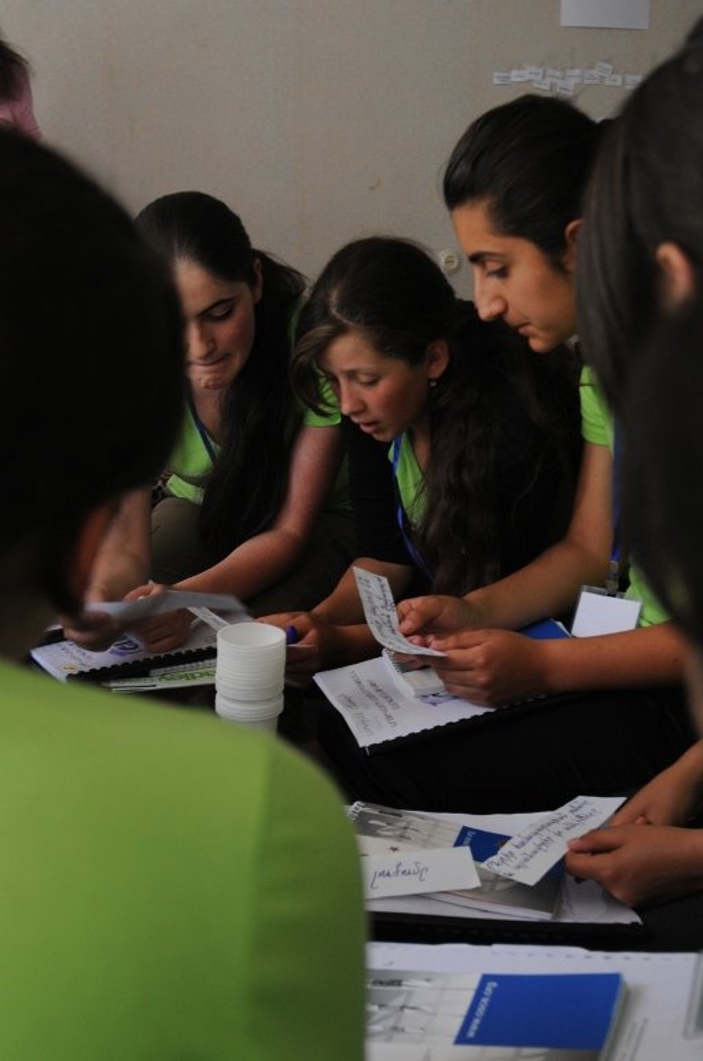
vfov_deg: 43.7
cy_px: 530
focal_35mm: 45
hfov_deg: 29.8
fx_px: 1323
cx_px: 352
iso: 500
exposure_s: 1/40
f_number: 4.5
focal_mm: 30
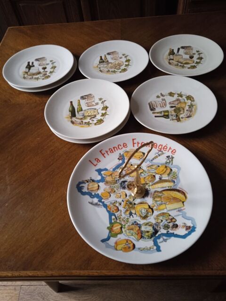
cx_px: 113
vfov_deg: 63.4
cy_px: 150
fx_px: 244
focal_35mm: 28
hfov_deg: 49.7
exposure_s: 1/14.3
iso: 837
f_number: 2.2
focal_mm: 3.43
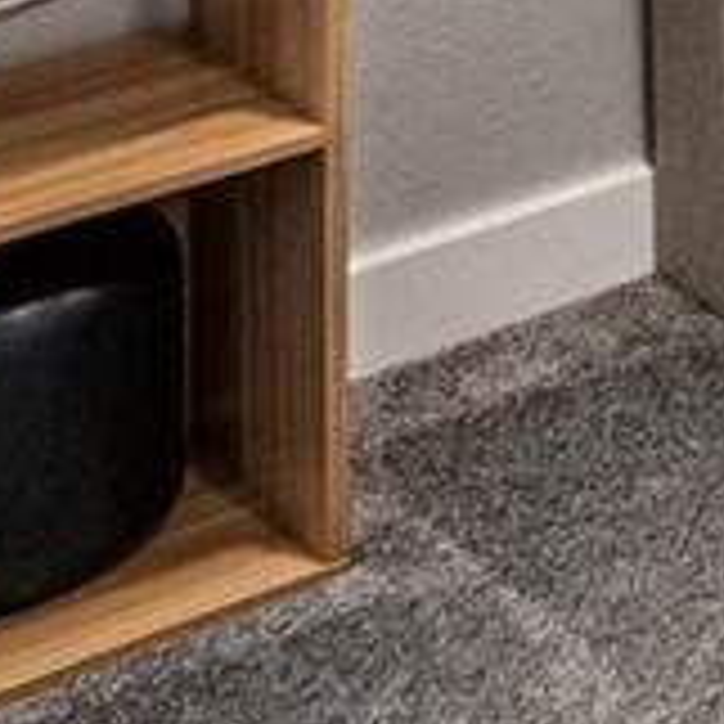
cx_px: 2673
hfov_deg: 8.6
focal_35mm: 134
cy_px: -1315
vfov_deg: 10.2
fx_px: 3171
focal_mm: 10
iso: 250
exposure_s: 1/4
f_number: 9
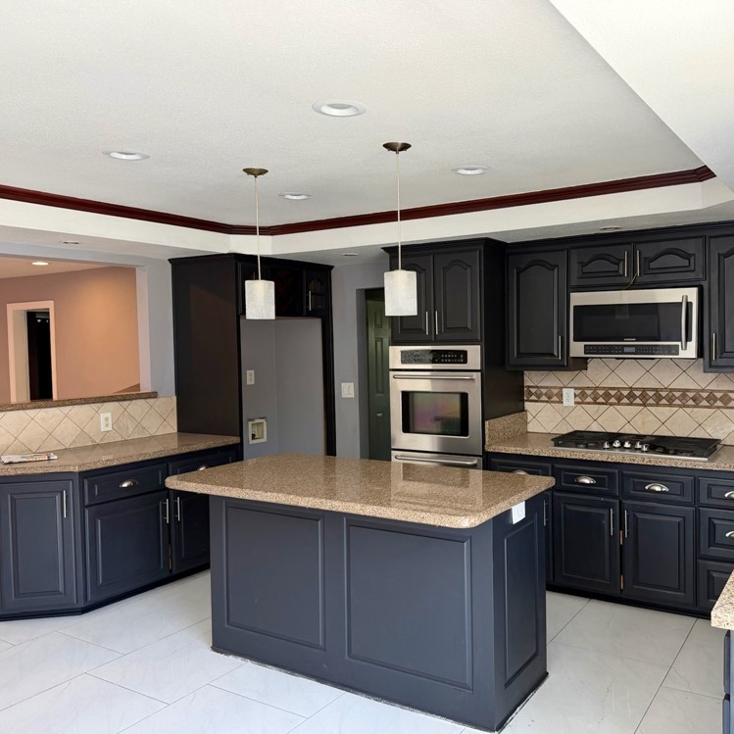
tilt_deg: -2.8
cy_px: 367
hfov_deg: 55.4
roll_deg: +1.2
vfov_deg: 55.6
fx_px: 696
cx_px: 424
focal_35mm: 29
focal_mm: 6.76
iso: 100
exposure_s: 1/127
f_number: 1.78
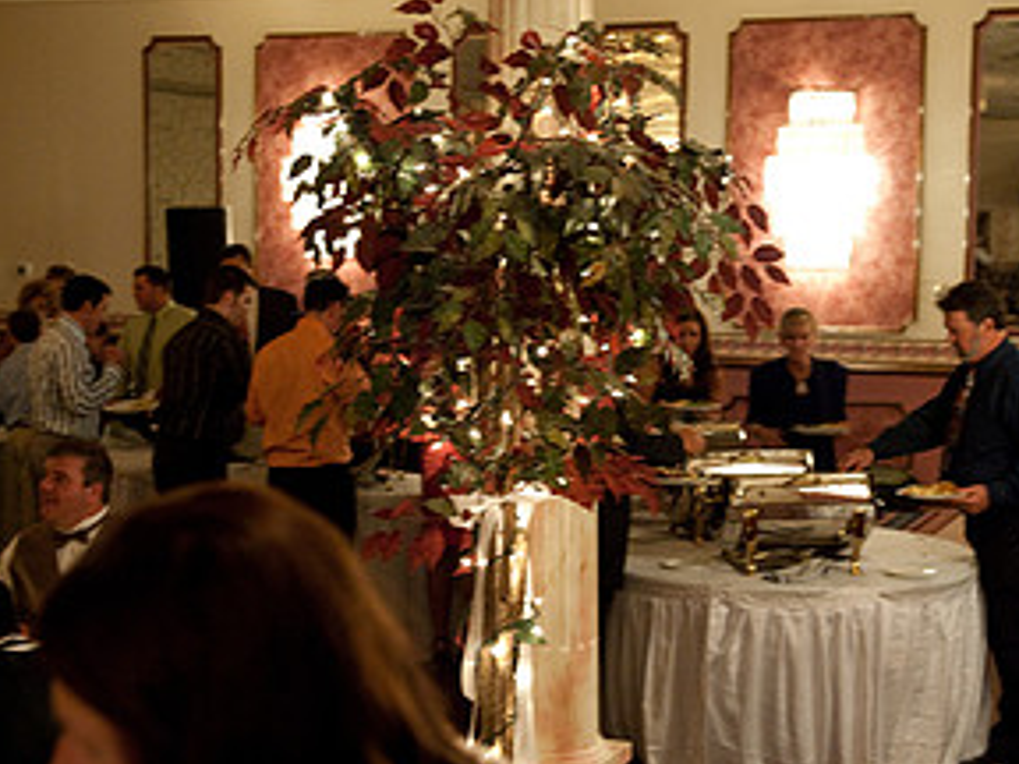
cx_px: 518
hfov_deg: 29.4
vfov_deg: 22.3
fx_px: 1943
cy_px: 386
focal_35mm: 66
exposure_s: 1/40
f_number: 4
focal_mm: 44
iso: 3200
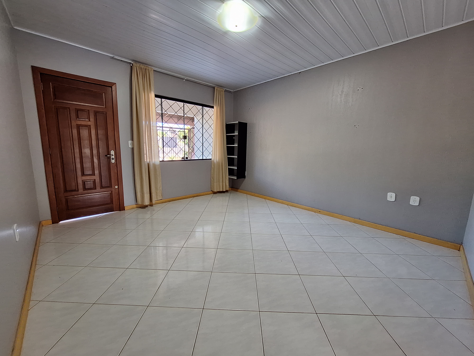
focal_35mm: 13
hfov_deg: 106.2
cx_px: 237
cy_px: 178
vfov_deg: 89.9
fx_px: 178
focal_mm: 1.74
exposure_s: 1/40
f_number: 2.2
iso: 125
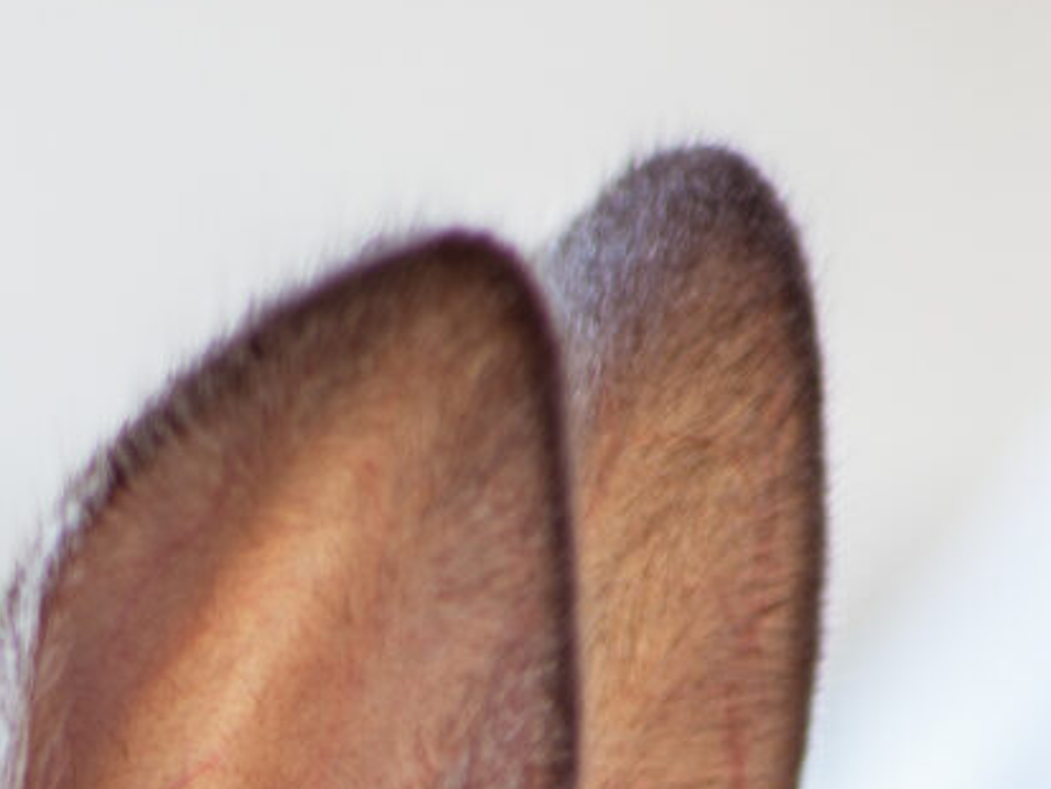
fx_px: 19012
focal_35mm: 626
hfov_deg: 3.2
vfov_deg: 2.4
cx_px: -636
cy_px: 2020
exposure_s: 1/100
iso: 160
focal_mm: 105
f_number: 5
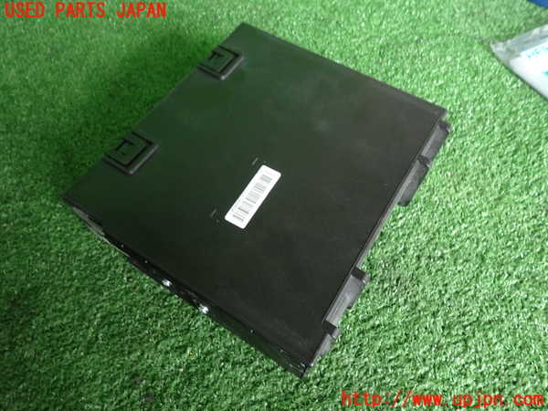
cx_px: 274
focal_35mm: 25
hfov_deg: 69.4
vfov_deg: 54.9
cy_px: 206
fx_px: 396
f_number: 2
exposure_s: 1/40
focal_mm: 4.5
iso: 200
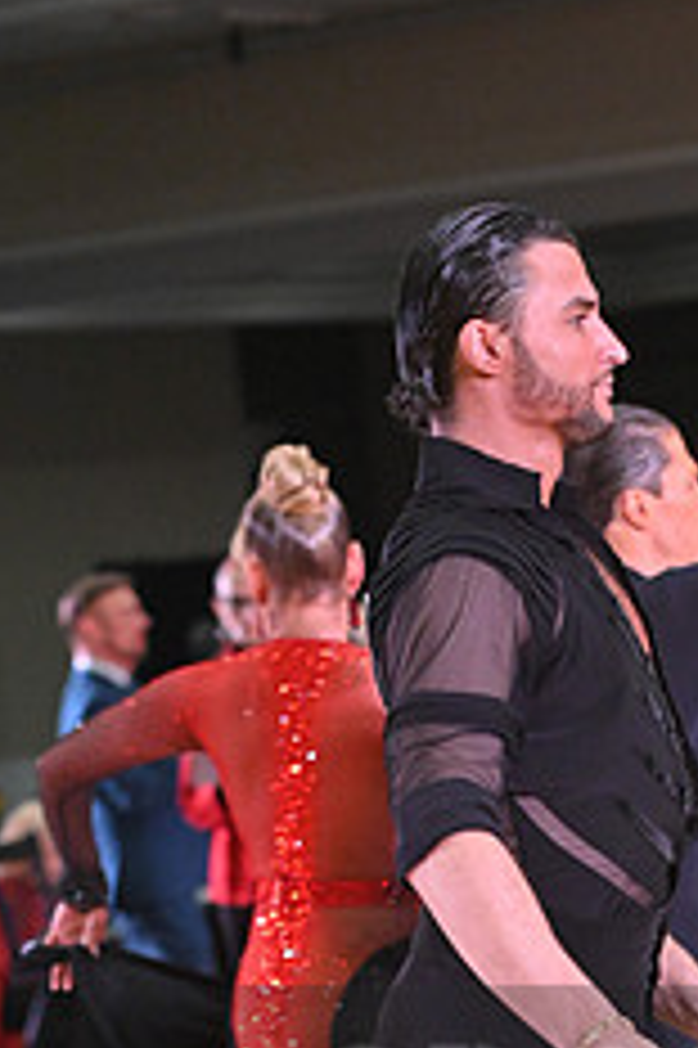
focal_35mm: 274
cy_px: 1138
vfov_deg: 7.5
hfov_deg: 5.0
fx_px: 7980
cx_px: 858
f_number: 5
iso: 4000
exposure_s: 1/400
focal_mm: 110
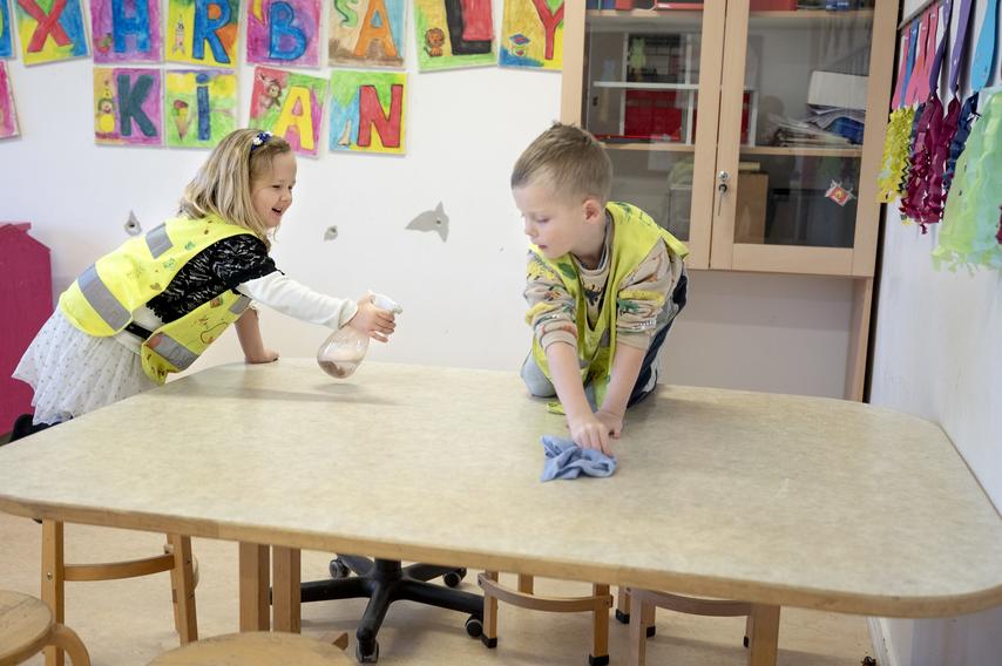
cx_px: 501
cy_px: 333
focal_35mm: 40
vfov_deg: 33.3
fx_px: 1112
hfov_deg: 48.5
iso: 1000
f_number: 3.5
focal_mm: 40
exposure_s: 1/160
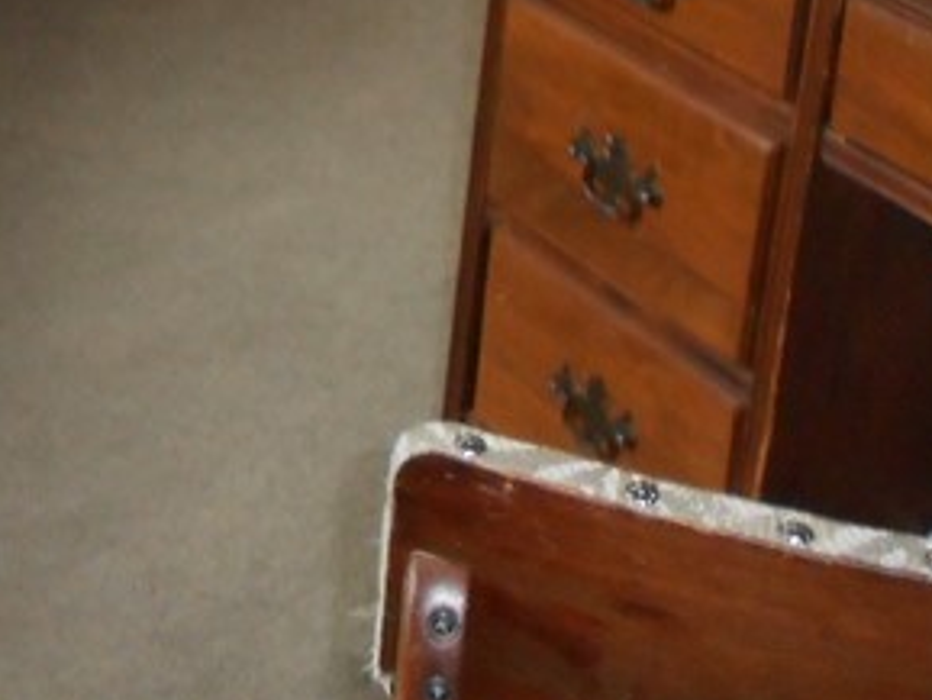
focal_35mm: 92
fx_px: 2478
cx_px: -55
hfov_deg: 20.4
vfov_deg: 14.8
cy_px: -390
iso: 200
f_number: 3.5
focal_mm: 4.6
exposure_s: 1/25
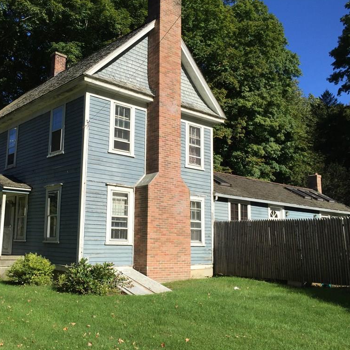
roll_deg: -1.0
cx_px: 129
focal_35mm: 35
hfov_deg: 46.8
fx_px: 400
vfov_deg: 47.2
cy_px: 173
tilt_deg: +10.4
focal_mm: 4.15
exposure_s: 1/2475
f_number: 2.2
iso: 32
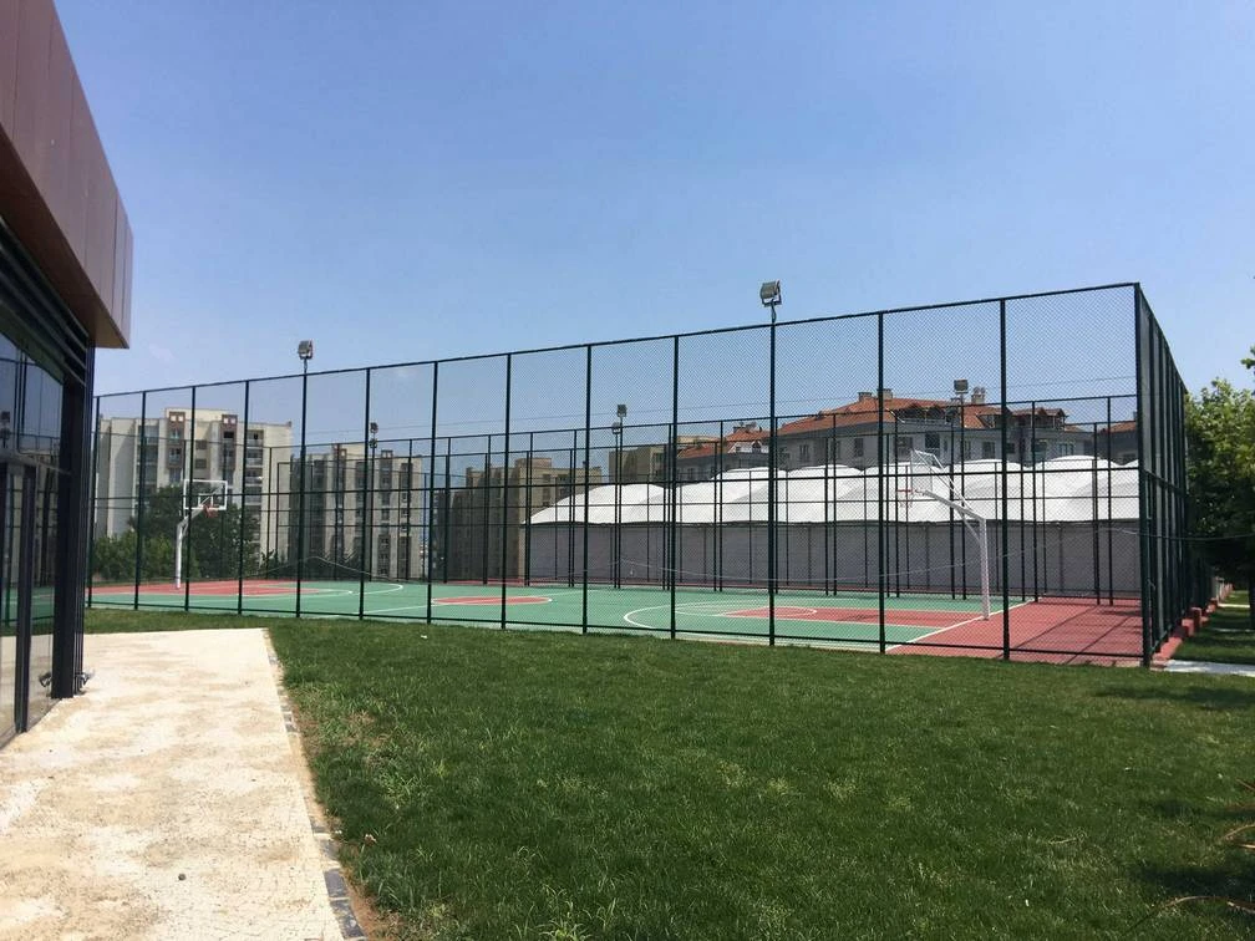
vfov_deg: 48.2
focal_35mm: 29
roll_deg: -0.4
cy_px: 470
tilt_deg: +3.9
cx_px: 628
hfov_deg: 61.7
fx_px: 1051
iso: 25
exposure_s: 1/1876
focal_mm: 4.15
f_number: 2.2
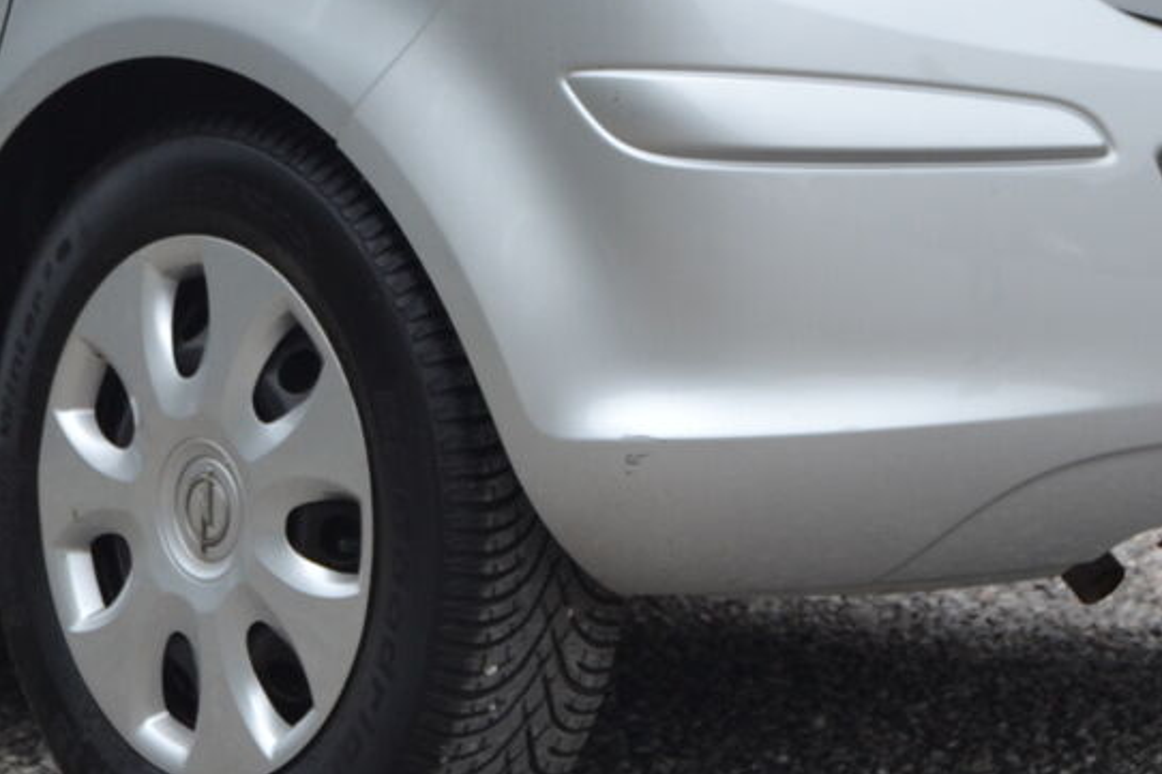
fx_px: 5317
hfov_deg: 12.4
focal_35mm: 165
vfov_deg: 8.3
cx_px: 341
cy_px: -111
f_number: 5.6
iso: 140
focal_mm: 31
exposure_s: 1/125
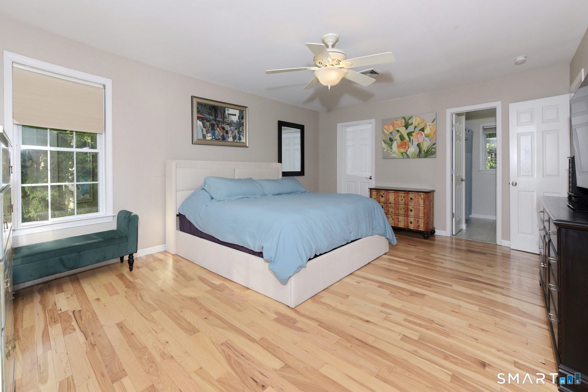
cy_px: 196
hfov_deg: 104.2
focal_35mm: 14
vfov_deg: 81.2
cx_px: 294
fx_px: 229
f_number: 8
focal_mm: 14
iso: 400
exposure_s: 1/160
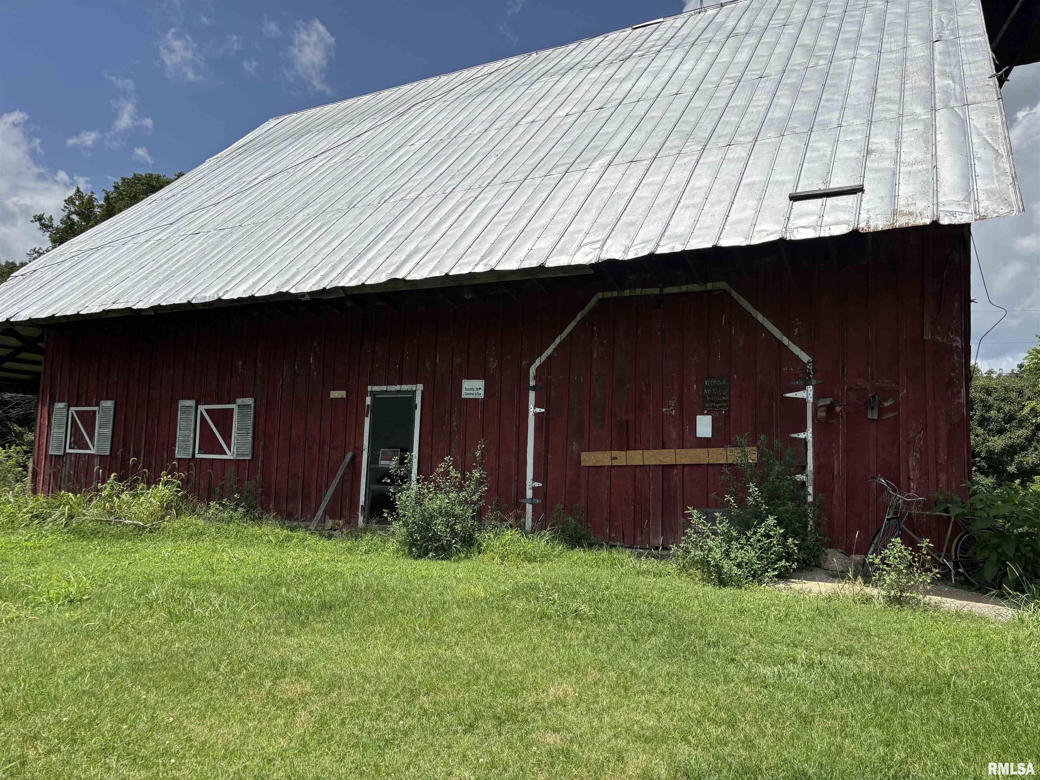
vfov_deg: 53.1
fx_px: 781
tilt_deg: +6.1
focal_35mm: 26
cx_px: 520
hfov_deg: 67.3
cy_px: 390
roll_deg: -1.1
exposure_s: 1/7692
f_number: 1.6
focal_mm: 5.96
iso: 50
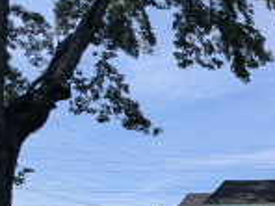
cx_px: 366
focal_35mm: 54
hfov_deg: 28.5
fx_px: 429
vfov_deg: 23.8
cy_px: 267
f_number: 1.95
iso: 41
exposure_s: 1/1815
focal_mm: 2.23
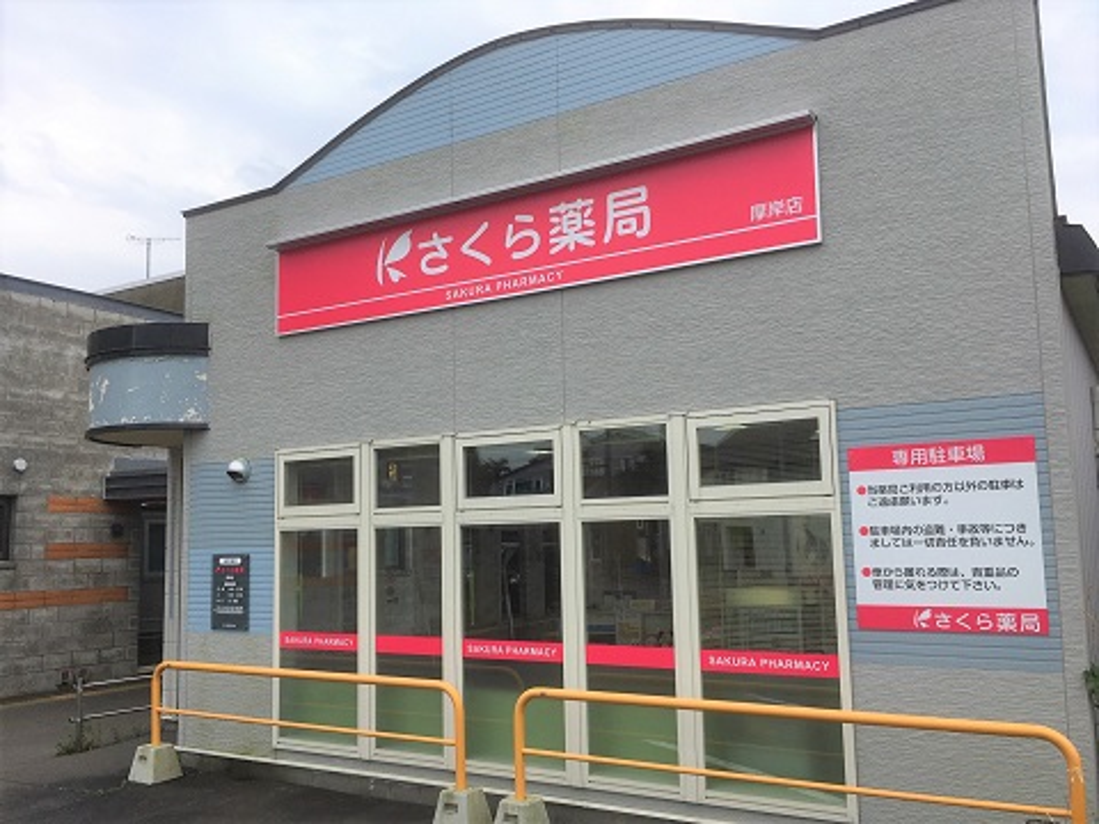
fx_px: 921
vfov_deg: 48.2
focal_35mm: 29
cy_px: 412
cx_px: 550
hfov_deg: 61.7
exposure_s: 1/565
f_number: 2.2
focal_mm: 4.15
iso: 25
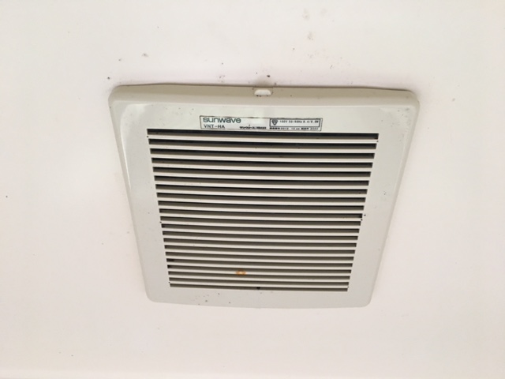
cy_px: 190
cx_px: 252
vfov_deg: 48.2
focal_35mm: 29
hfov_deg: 61.7
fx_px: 423
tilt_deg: +54.1
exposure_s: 1/30
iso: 125
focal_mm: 4.15
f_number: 2.2
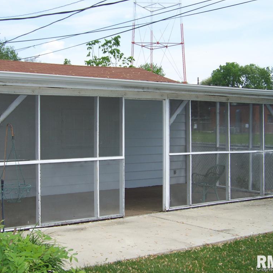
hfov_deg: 29.5
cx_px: 129
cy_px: 136
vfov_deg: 29.6
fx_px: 518
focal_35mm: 58
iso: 64
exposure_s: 1/500
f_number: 2.8
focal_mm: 7.6
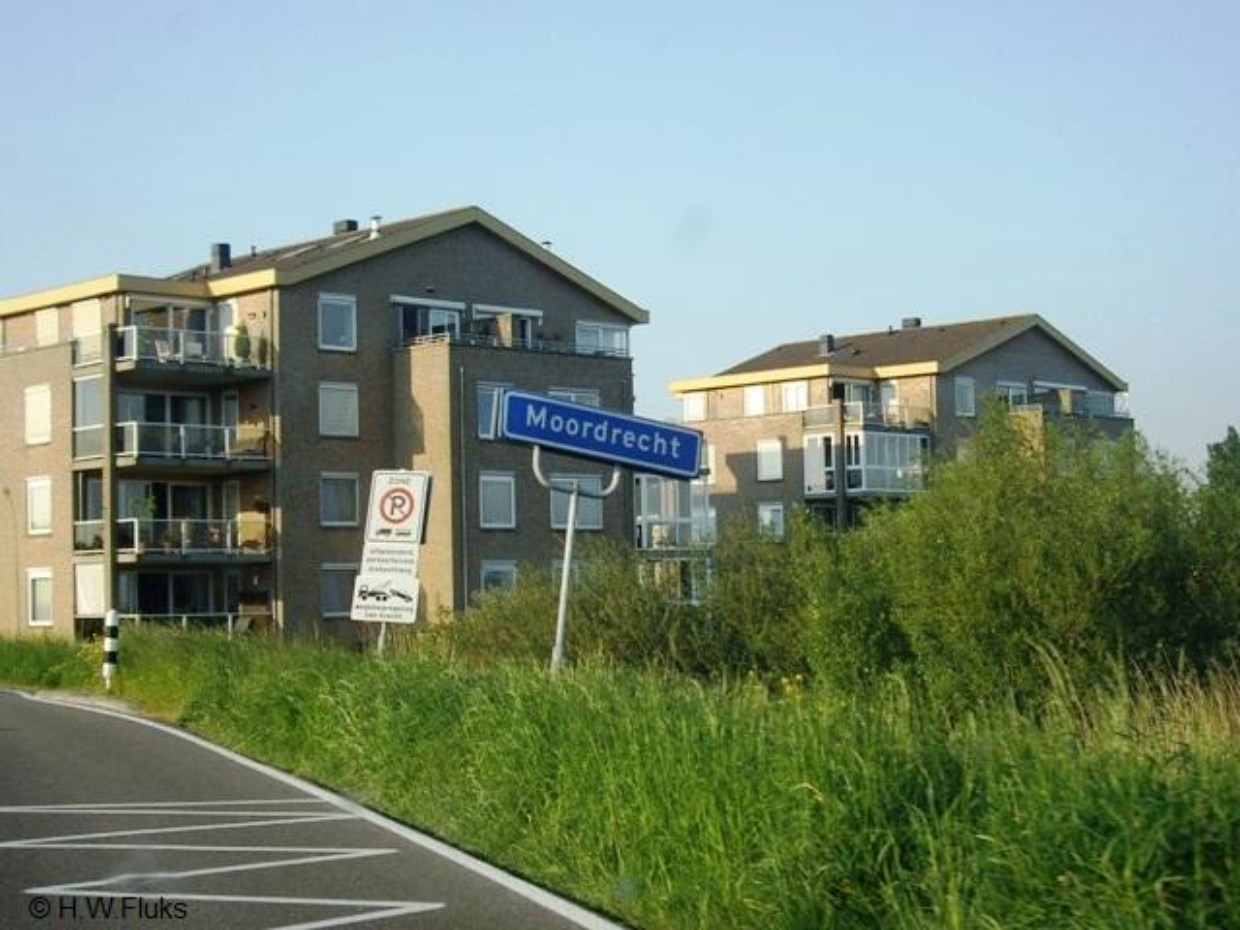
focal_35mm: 38
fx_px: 1361
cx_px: 620
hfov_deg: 49.0
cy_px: 465
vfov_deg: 37.7
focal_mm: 7.9
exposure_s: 1/400
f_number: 2.8
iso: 64
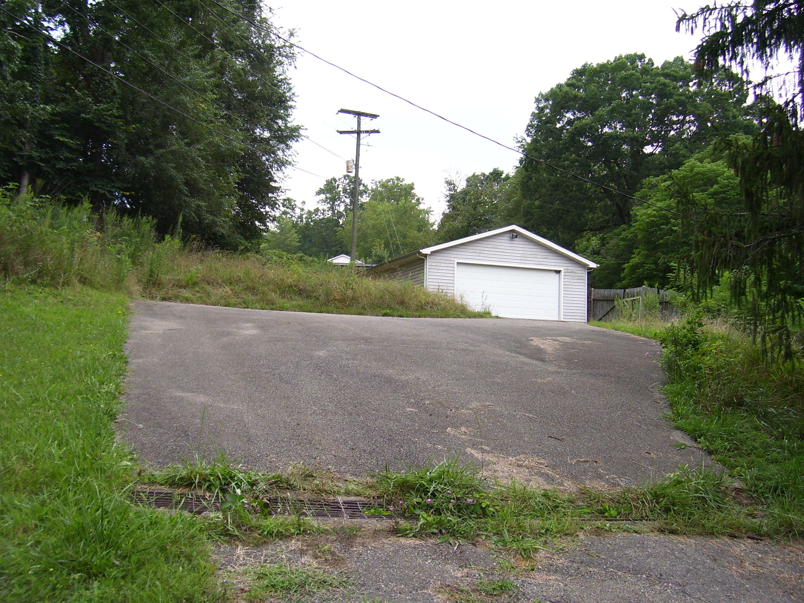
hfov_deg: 54.0
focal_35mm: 34
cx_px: 402
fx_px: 790
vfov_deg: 41.8
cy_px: 302
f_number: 2.7
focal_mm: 5.6
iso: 80
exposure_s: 1/350
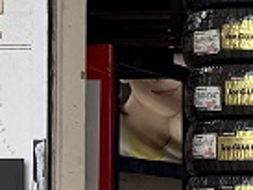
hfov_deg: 9.2
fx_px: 1280
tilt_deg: +0.2
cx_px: 739
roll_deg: -0.2
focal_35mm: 175
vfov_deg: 8.4
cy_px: 232
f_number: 1.78
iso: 64
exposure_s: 1/243
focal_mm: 6.76
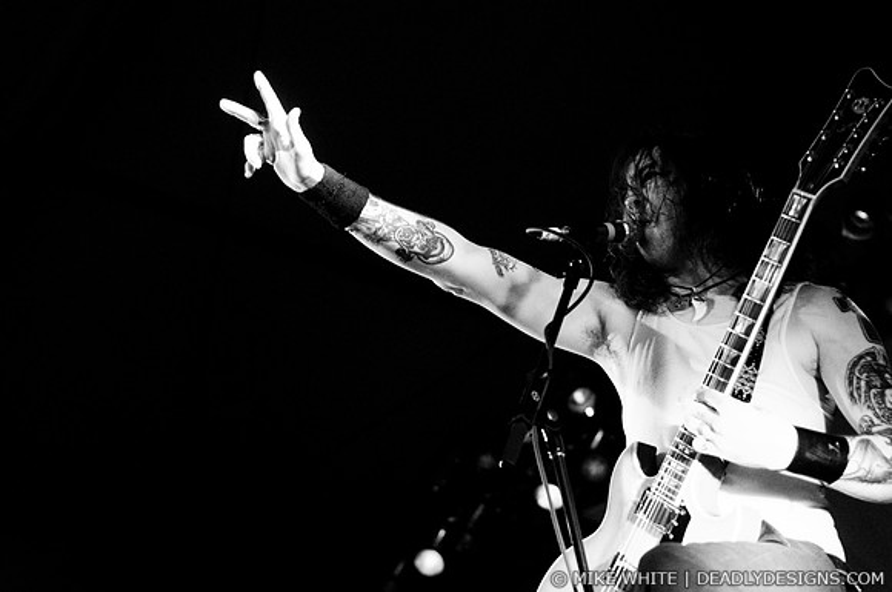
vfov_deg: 20.6
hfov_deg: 30.6
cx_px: 446
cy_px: 296
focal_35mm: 66
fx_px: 1633
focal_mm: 44
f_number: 2.8
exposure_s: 1/60
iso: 800
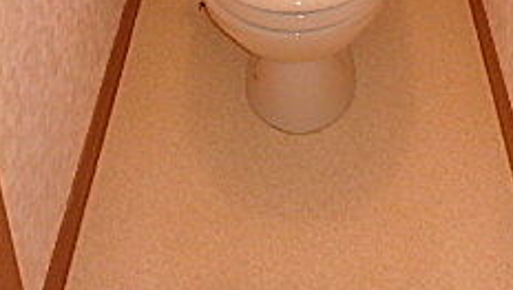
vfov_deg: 16.3
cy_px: -221
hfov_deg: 33.3
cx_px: 283
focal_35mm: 63
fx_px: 858
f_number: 3.5
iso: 400
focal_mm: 3.7
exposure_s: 1/30
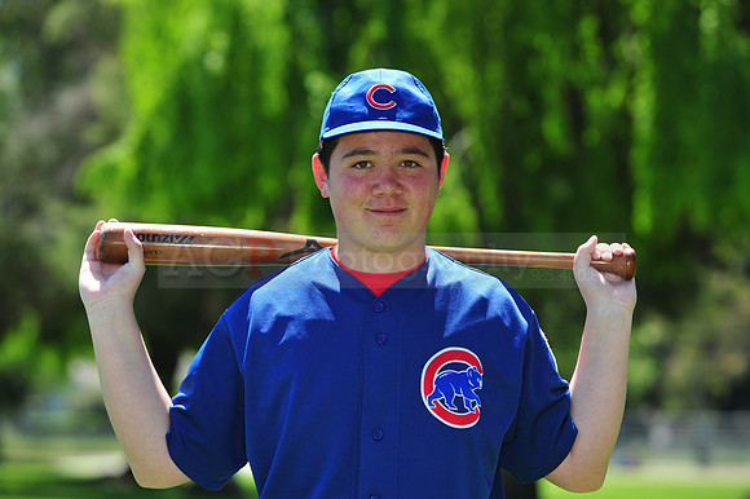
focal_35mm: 165
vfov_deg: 8.3
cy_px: 250
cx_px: 375
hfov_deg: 12.5
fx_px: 3435
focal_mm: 165
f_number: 5.6
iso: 200
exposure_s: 1/500
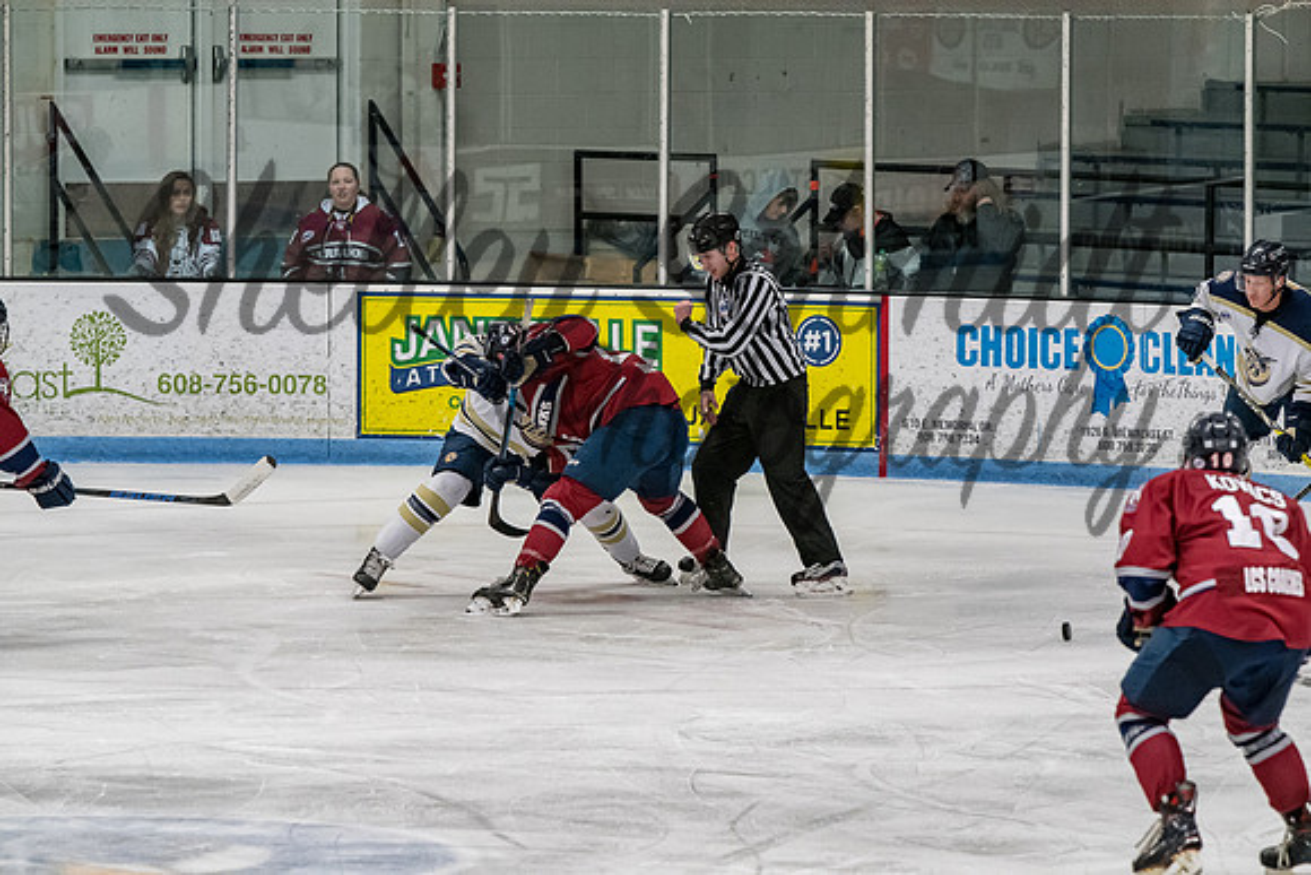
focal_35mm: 232
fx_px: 8468
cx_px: 656
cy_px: 438
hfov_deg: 8.9
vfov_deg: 5.9
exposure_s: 1/800
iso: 4000
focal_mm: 155
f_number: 4
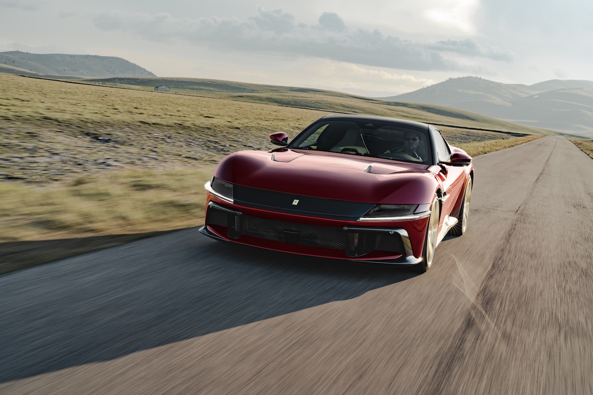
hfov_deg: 39.6
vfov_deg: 27.0
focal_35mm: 50
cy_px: 198
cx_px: 296
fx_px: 824
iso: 100
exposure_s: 1/40
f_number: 9
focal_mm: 50
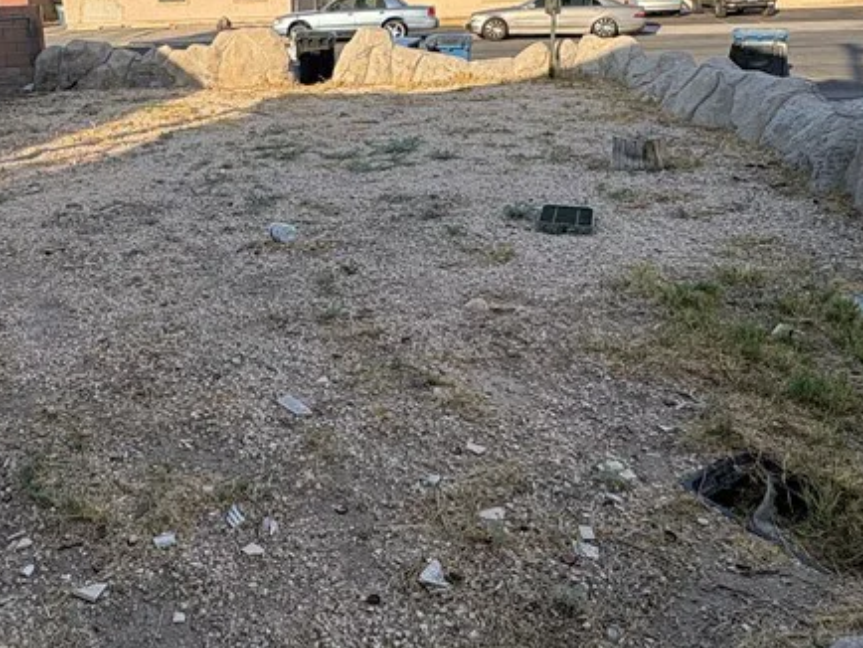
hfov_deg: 54.1
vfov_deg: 42.0
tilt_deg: -13.2
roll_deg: +3.0
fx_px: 823
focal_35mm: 33
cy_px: 179
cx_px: 280
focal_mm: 2.22
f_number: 2.2
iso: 50
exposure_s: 1/1126
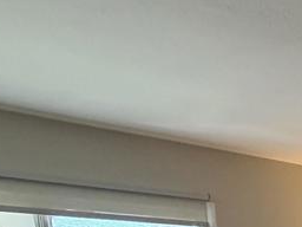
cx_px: 511
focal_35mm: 56
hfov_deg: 23.1
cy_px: 358
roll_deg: +1.2
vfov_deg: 21.2
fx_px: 489
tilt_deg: -7.6
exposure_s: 1/60
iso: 500
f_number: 2.2
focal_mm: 2.22
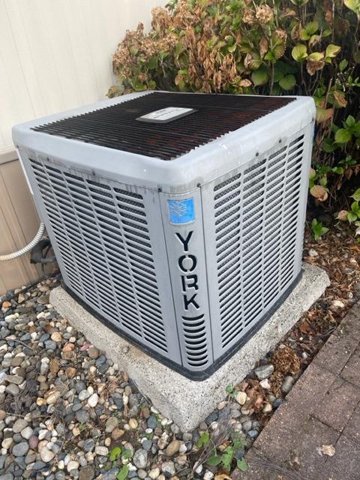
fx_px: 361
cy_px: 240
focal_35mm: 26
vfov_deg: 67.3
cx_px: 180
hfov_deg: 53.1
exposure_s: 1/366
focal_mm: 5.1
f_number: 1.6
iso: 32
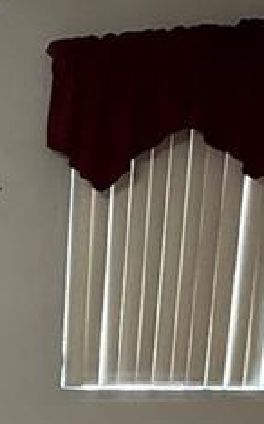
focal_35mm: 76
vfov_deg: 24.4
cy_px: 522
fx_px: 876
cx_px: -219
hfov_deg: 14.8
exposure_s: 1/120
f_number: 2.2
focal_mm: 2.22
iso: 160
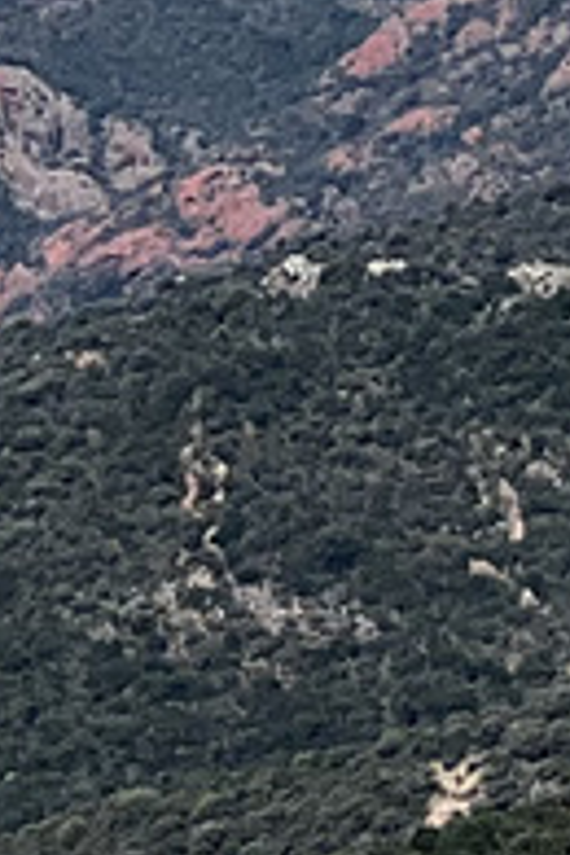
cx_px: -1013
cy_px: -298
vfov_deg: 3.1
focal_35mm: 657
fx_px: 15603
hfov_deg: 2.1
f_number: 2.8
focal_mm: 9
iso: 32
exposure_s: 1/995
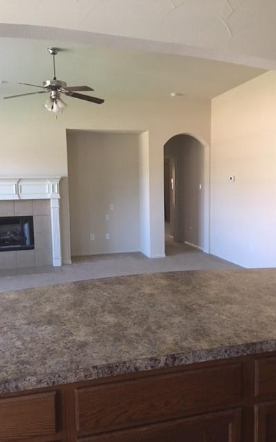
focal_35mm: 31
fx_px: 373
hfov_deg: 40.6
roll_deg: +0.5
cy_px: 221
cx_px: 133
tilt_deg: -5.1
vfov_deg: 61.2
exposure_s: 1/10
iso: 80
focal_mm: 4.15
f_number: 2.2
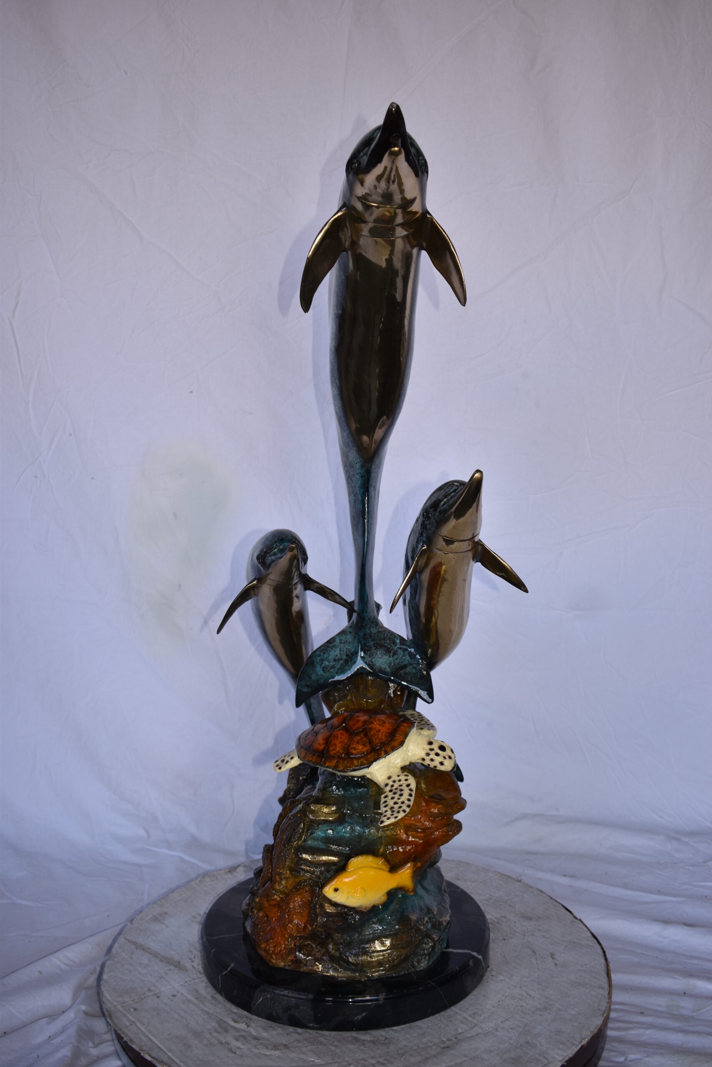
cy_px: 534
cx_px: 356
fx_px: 1023
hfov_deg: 38.4
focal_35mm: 34
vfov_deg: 55.1
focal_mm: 23
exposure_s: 1/125
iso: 100
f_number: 3.8
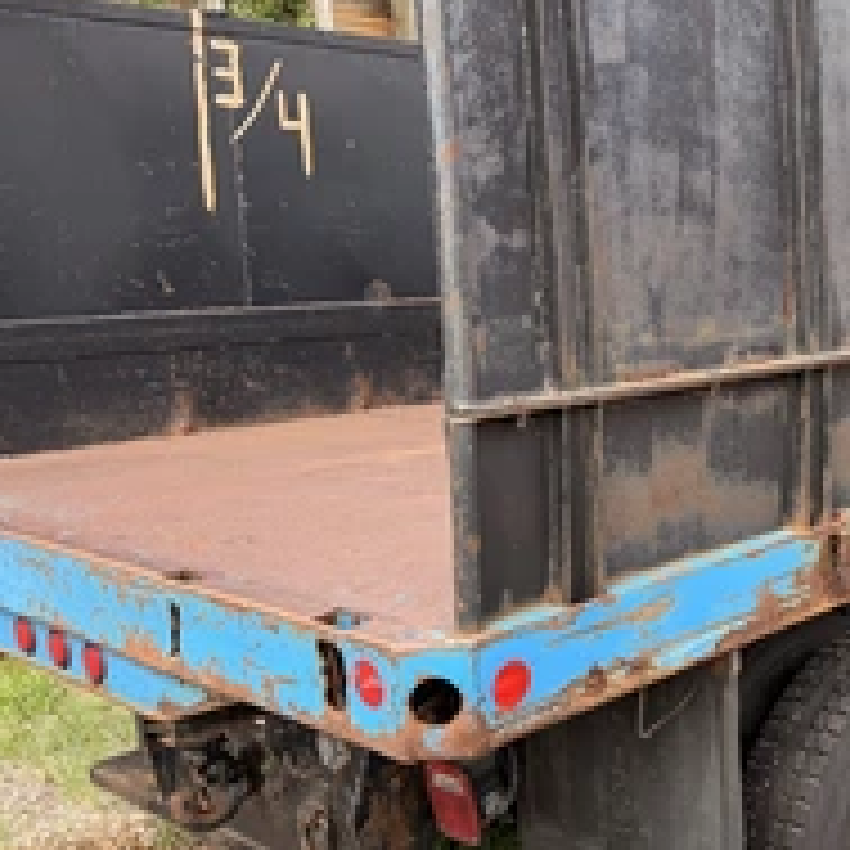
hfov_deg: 35.5
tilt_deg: -10.3
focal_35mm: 45
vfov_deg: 37.5
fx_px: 1250
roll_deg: +3.0
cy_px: 450
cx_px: 756
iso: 100
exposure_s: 1/1727
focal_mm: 6.76
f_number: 1.78
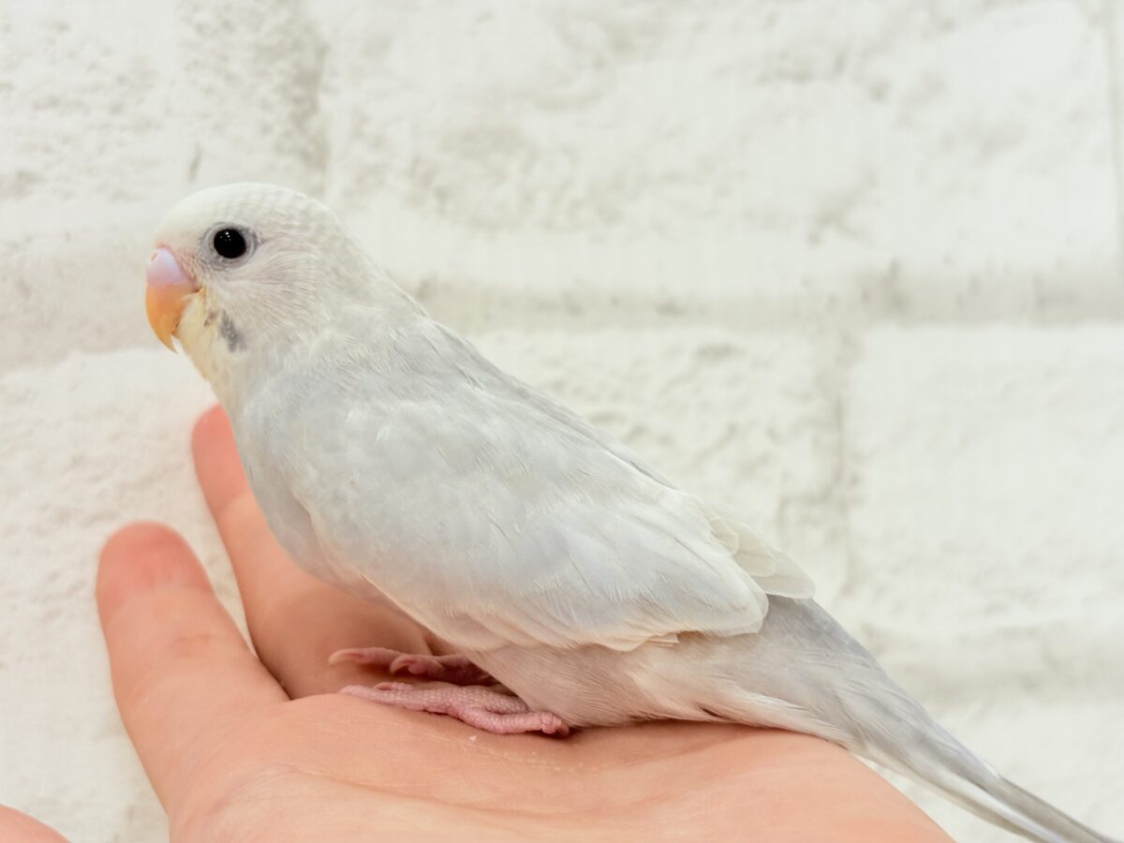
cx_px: 562
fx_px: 1688
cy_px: 422
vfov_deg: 28.0
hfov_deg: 36.8
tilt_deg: +1.5
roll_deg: +4.3
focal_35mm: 52
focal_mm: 5.96
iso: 32
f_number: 1.6
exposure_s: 1/50
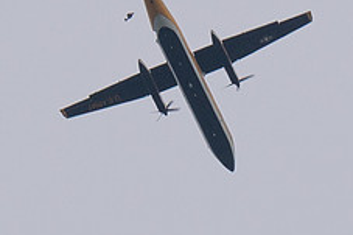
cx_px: 161
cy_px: -13
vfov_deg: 0.9
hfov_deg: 1.4
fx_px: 14913
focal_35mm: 1522
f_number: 13
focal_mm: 200
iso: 250
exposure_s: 1/400
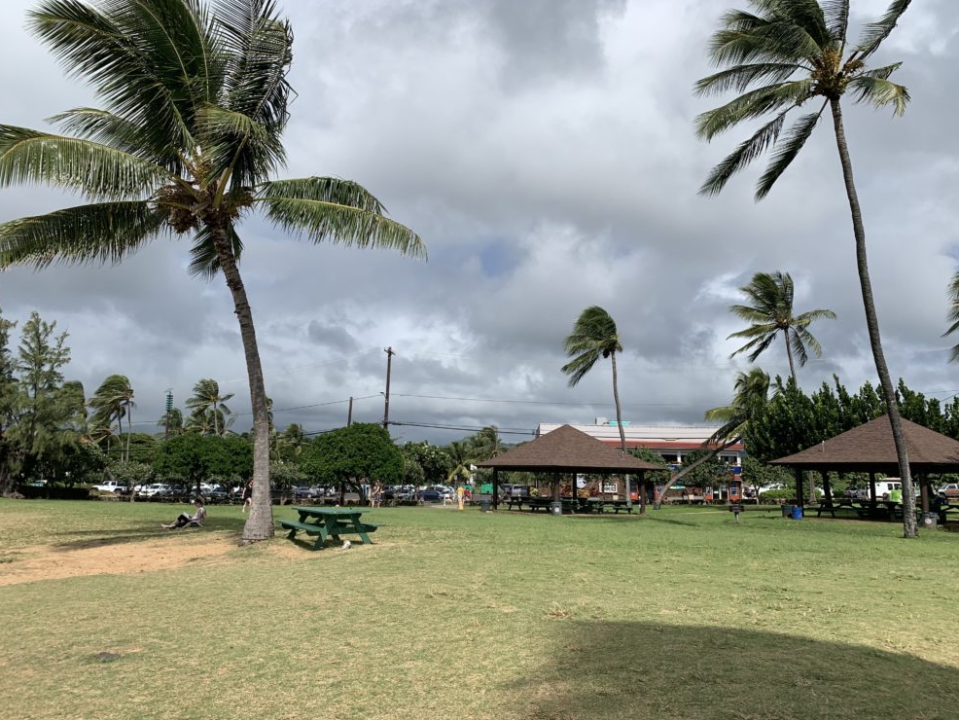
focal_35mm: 27
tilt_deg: +10.3
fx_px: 748
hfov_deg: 65.3
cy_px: 359
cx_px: 493
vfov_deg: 51.4
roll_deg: -1.0
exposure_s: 1/4673
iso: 25
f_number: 1.8
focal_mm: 4.25
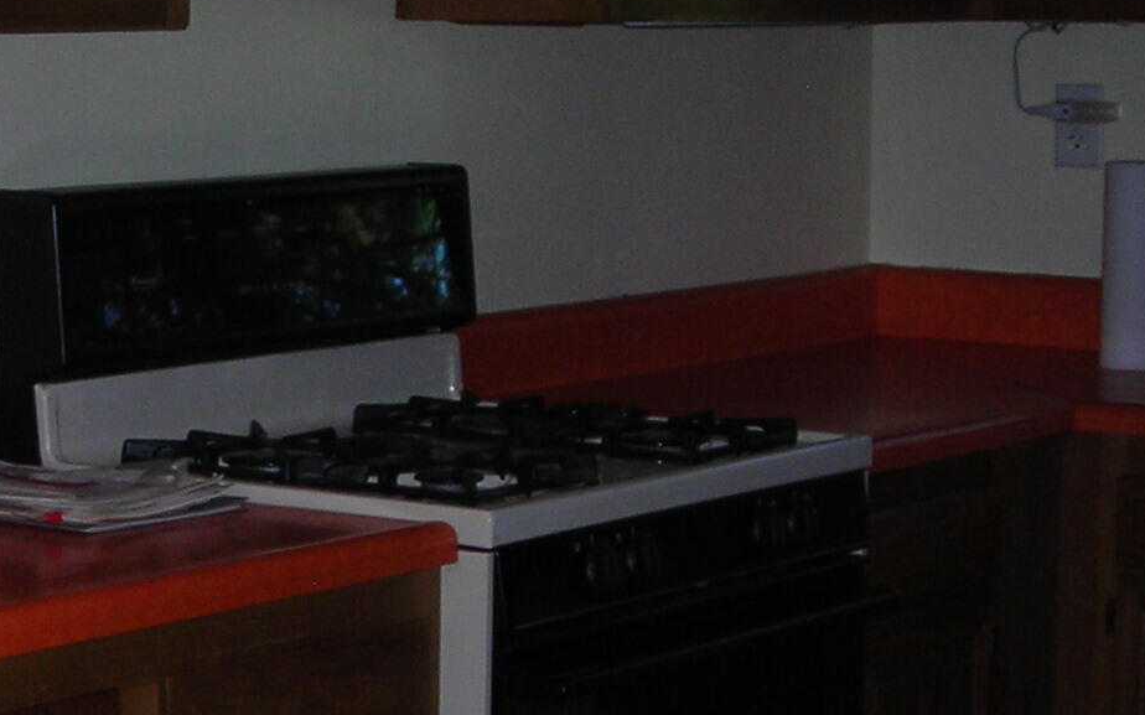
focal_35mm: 113
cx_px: 152
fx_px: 3525
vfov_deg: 11.6
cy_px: 413
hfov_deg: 18.2
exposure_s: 1/60.1
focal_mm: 6.3
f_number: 3.2
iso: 66
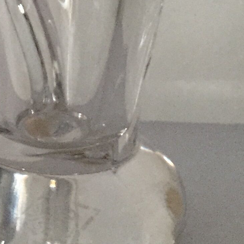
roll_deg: -2.0
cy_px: -96
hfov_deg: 15.2
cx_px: 35
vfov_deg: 14.5
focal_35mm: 114
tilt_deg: -9.0
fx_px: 909
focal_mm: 4.15
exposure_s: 1/30
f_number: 2.2
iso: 200
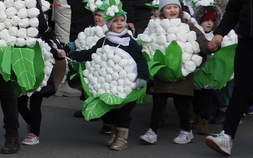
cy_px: -44
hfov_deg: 8.7
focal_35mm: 234
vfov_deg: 5.6
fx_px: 1614
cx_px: -158
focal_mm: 10.7
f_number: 3.5
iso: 100
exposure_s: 1/800
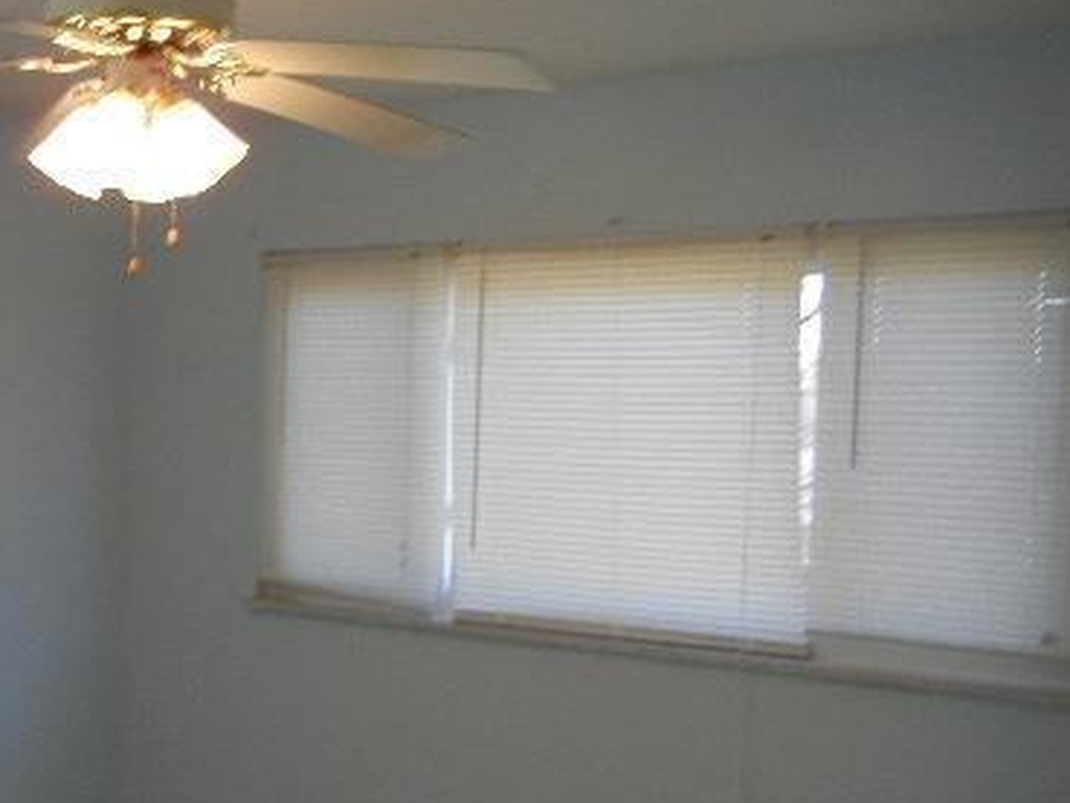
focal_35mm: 52
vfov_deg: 28.0
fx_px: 1608
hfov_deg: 35.2
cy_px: 493
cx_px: 159
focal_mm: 5.4
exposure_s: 1/102
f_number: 3.5
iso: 160
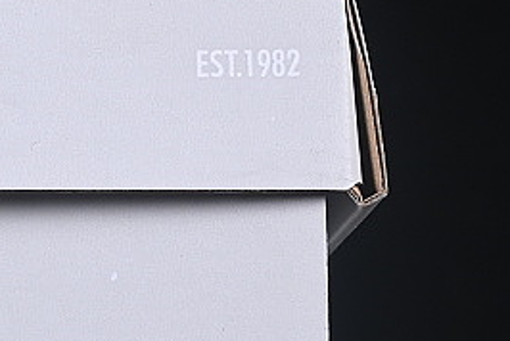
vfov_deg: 4.5
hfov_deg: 6.7
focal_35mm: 304
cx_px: -257
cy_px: 186
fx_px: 4311
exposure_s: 1/80
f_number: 8
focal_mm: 50
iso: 160
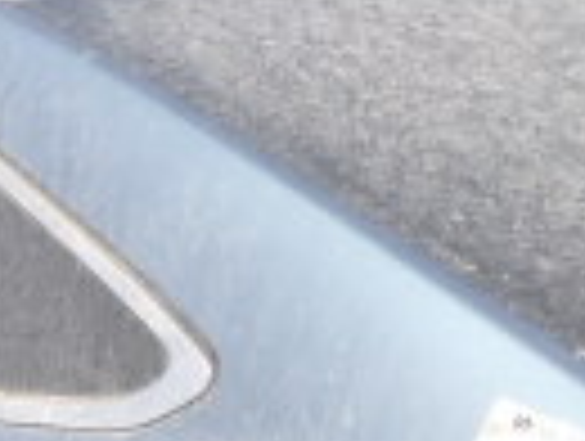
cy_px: 801
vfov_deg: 11.6
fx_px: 1998
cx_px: 472
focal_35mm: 118
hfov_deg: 16.5
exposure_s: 1/277
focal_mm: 4.3
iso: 100
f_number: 5.6
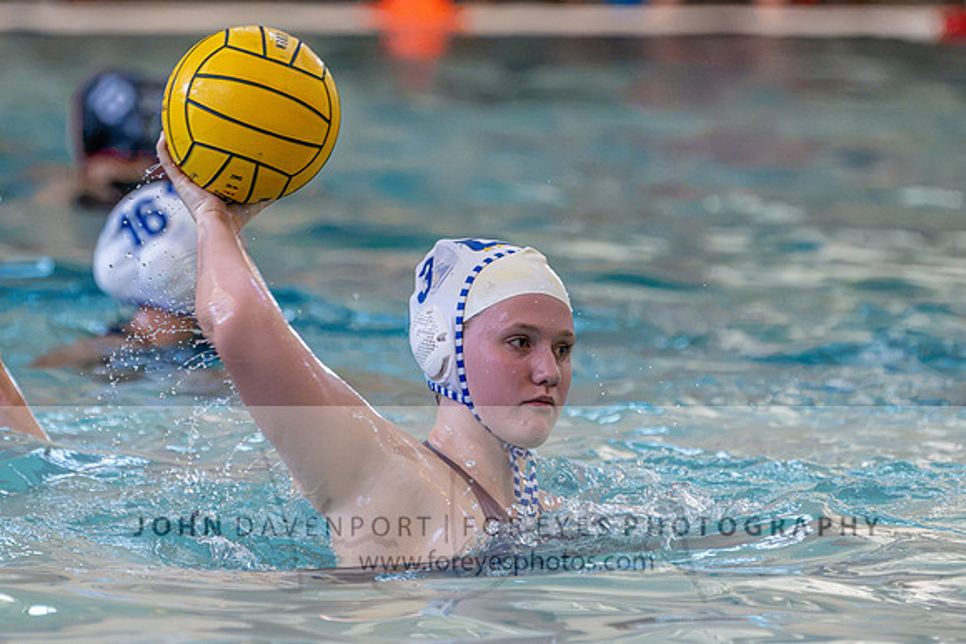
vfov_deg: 4.1
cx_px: 422
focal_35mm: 335
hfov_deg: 6.1
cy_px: 237
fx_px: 8993
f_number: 4
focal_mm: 230
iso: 16000
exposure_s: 1/1000
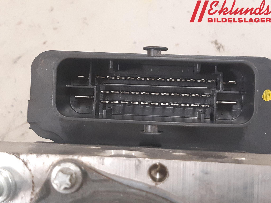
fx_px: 204
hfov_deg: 67.3
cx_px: 136
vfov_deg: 53.1
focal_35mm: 26
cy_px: 102
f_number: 1.7
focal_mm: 3.93
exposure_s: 1/33
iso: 250
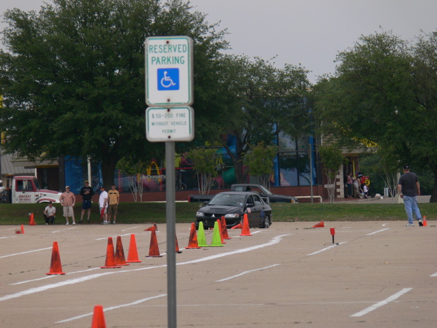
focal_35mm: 410
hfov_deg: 4.8
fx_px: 5176
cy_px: 164
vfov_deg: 3.6
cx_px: 218
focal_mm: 86.6
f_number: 5
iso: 100
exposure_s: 1/1000
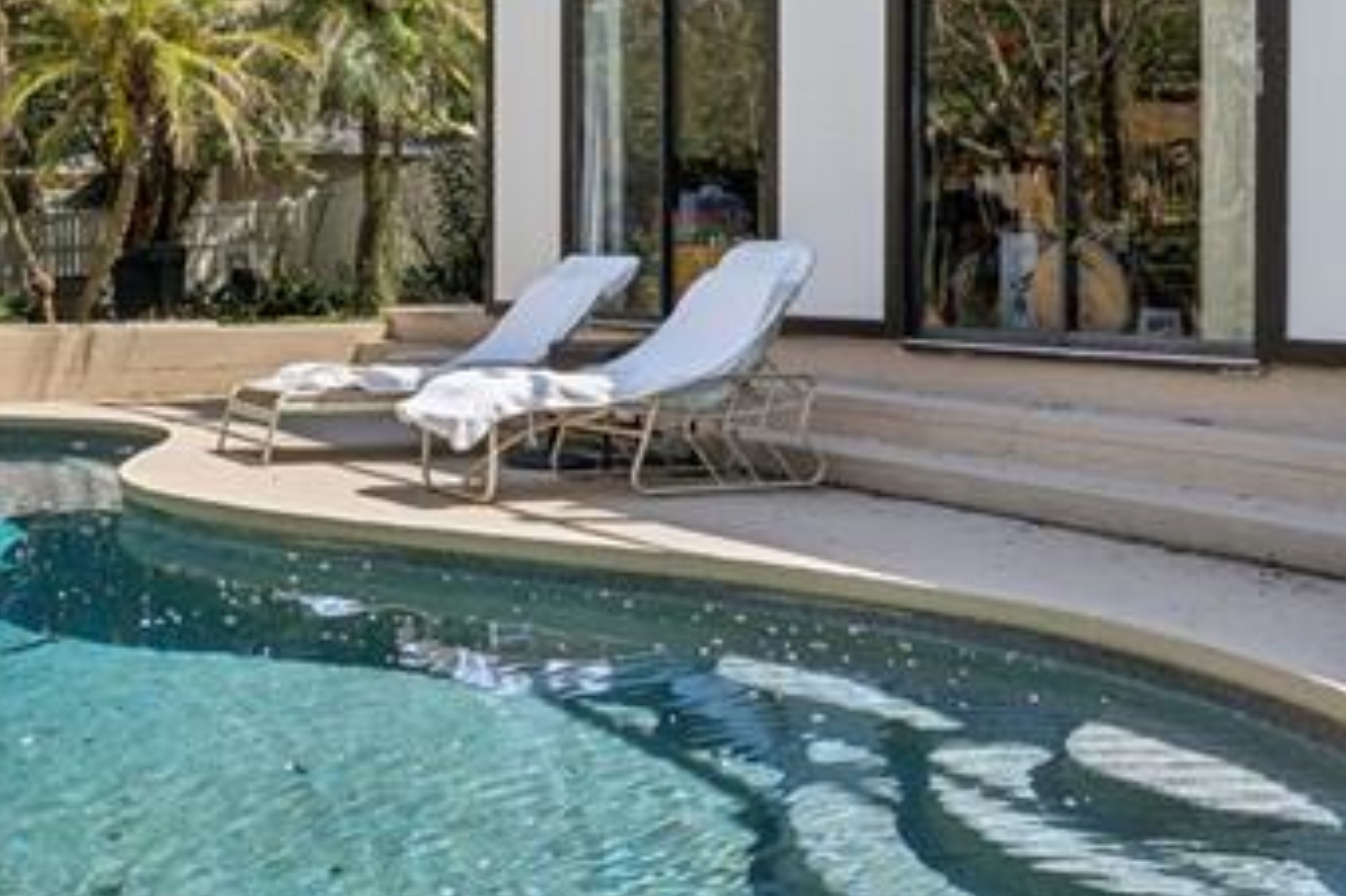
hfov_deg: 43.4
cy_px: 284
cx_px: 470
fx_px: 1670
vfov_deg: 29.8
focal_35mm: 45
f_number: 11
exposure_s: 1/160
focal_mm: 14.9
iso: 100
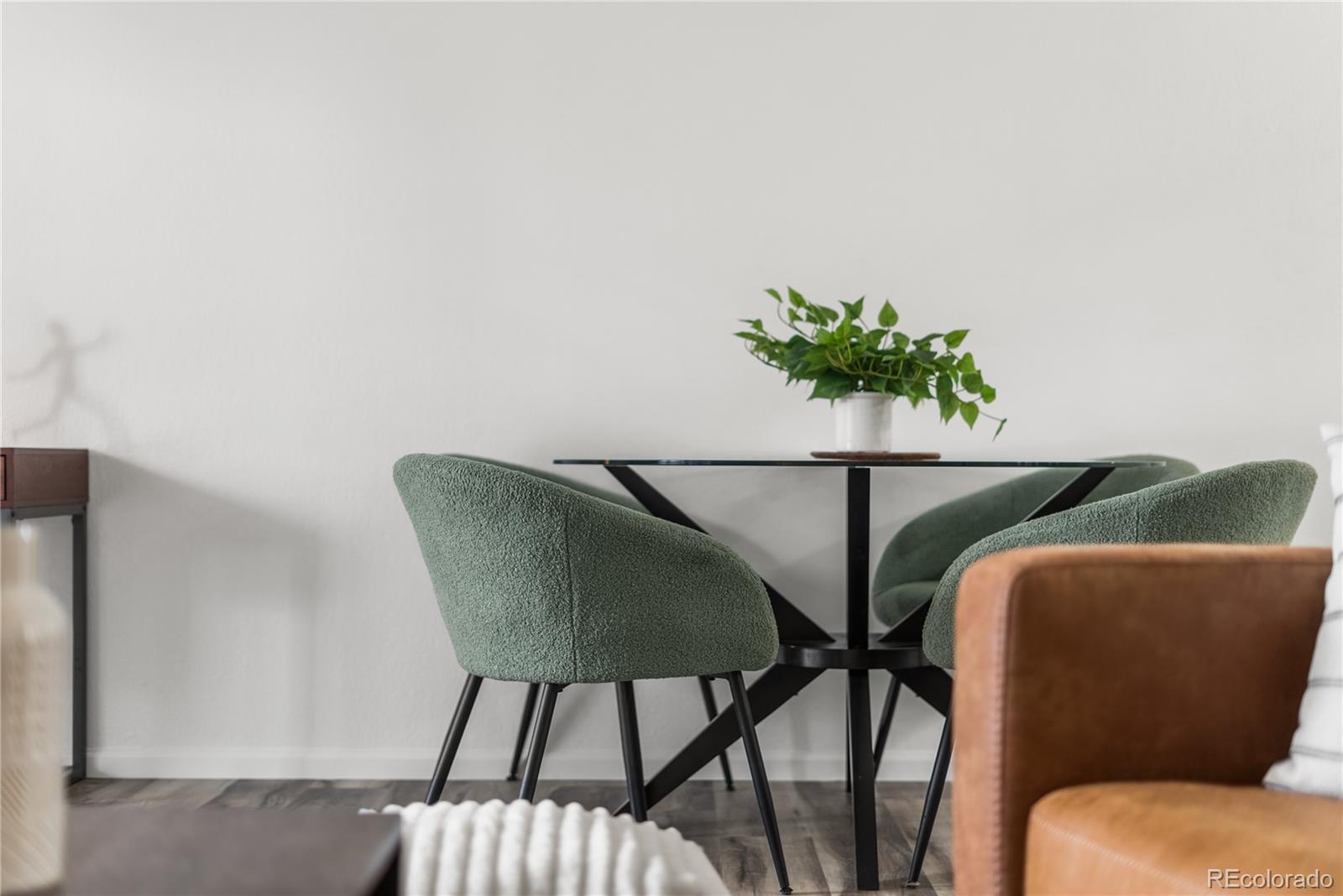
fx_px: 1866
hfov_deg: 39.6
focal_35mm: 50
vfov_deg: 27.0
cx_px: 672
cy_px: 448
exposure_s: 1/30
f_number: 1.8
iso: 200
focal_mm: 50
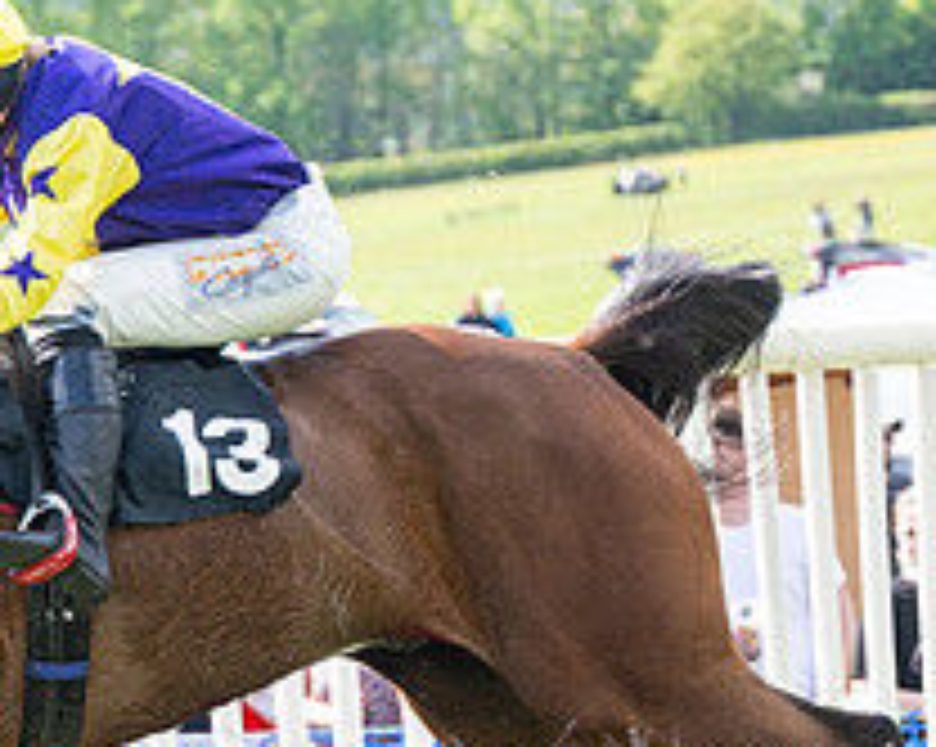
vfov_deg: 4.5
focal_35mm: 341
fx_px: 9438
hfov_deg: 5.7
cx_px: 79
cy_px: 746
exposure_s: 1/800
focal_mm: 98
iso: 200
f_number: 4
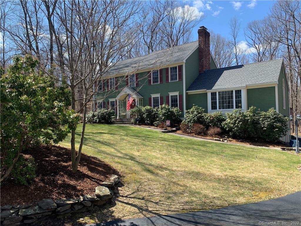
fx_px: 226
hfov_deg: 67.3
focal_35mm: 26
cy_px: 113
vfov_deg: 53.1
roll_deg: +0.9
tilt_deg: +1.4
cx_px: 150
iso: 25
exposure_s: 1/864
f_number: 1.8
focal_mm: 4.25
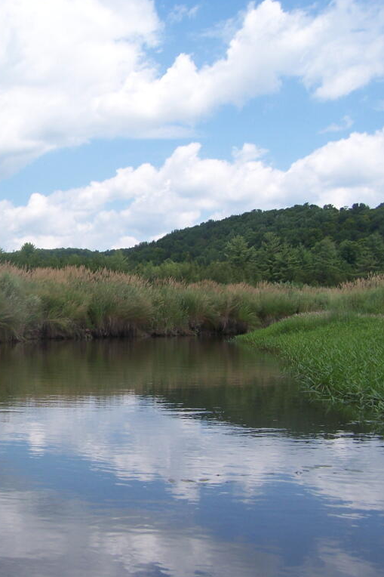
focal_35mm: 53
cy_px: 288
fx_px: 848
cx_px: 14
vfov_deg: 37.5
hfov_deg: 24.5
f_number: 4
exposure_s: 1/800
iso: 80
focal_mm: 6.3
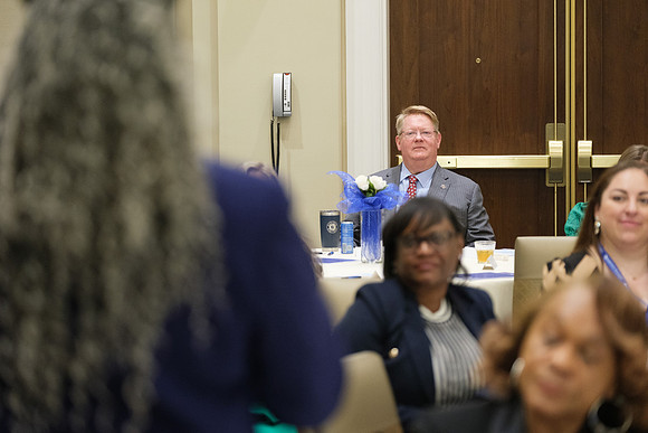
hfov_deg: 13.4
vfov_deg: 9.0
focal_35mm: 153
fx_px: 2755
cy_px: 216
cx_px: 324
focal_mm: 102.2
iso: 3200
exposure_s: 1/160
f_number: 2.8
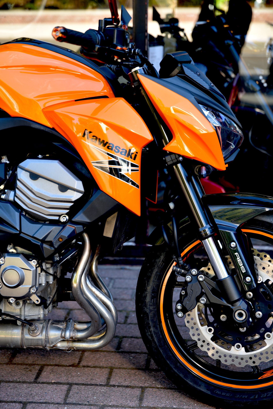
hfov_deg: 19.5
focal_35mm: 70
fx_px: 795
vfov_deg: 28.8
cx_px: 136
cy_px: 204
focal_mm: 70
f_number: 3.5
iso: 100
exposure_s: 1/60
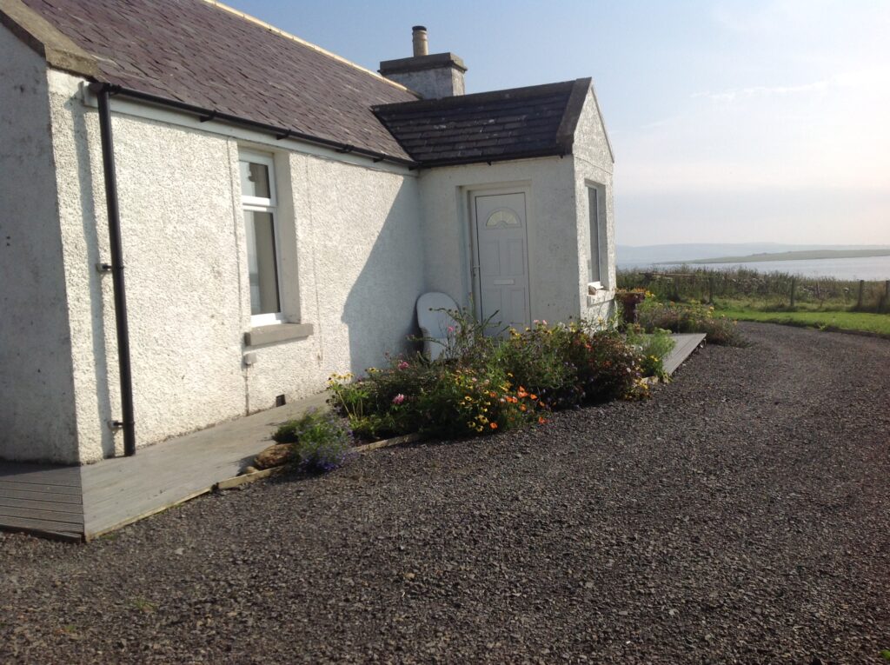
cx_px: 445
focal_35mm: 35
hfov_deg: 52.7
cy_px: 332
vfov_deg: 40.6
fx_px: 899
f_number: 2.4
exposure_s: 1/3367
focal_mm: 4.28
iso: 64
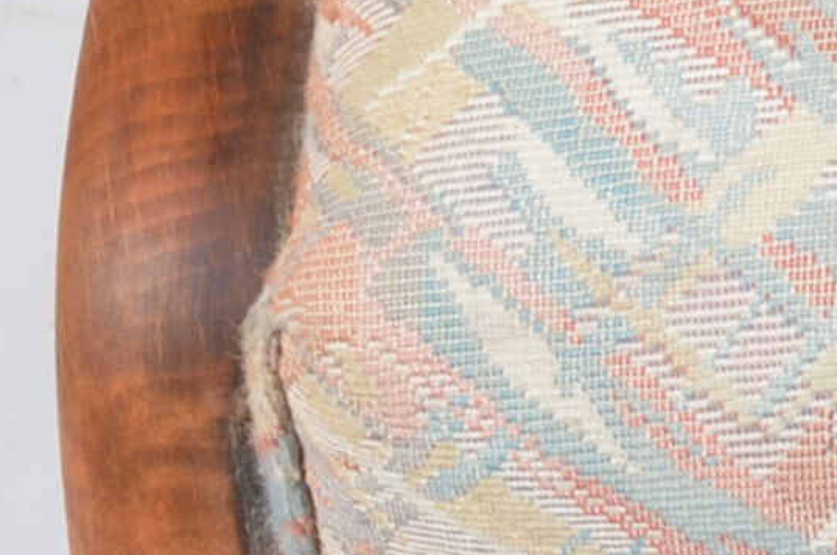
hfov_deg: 3.9
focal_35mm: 515
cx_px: 2556
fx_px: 11956
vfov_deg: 2.6
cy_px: -955
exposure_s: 1/125
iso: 100
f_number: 11
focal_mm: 50
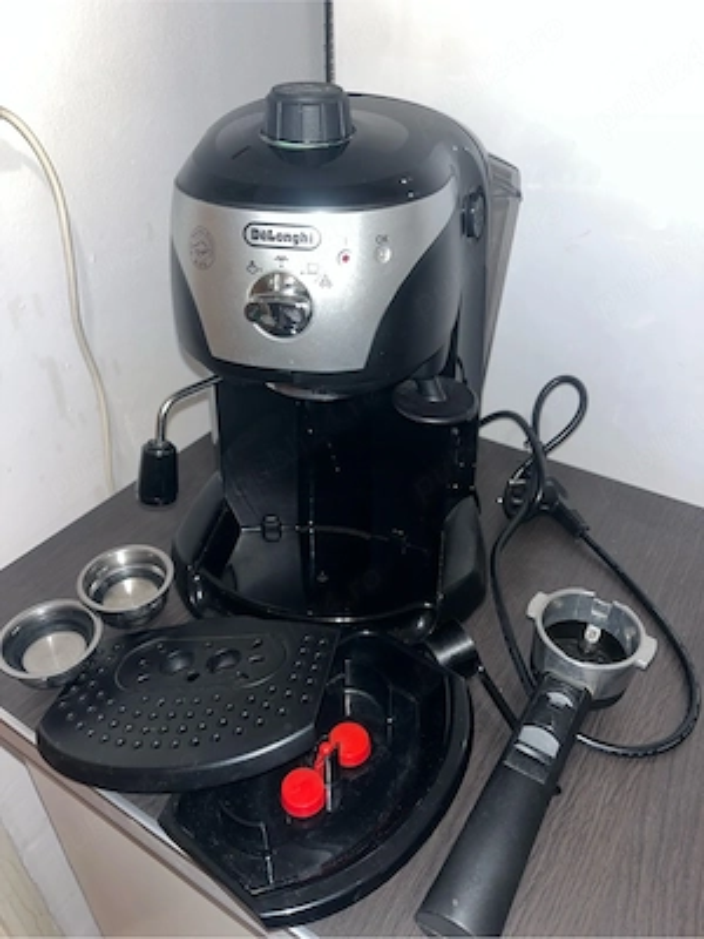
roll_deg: -0.3
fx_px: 705
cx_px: 352
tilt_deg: -35.8
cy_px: 470
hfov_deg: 53.1
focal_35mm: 26
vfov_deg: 67.3
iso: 40
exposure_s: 1/12
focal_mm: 5.1
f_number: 1.6
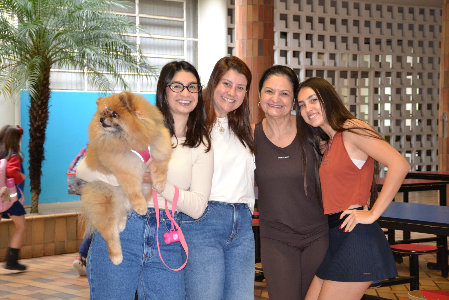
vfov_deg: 18.9
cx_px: 224
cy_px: 150
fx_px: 898
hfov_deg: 28.1
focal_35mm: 72
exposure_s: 1/60
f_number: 4.5
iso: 1400
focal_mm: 48
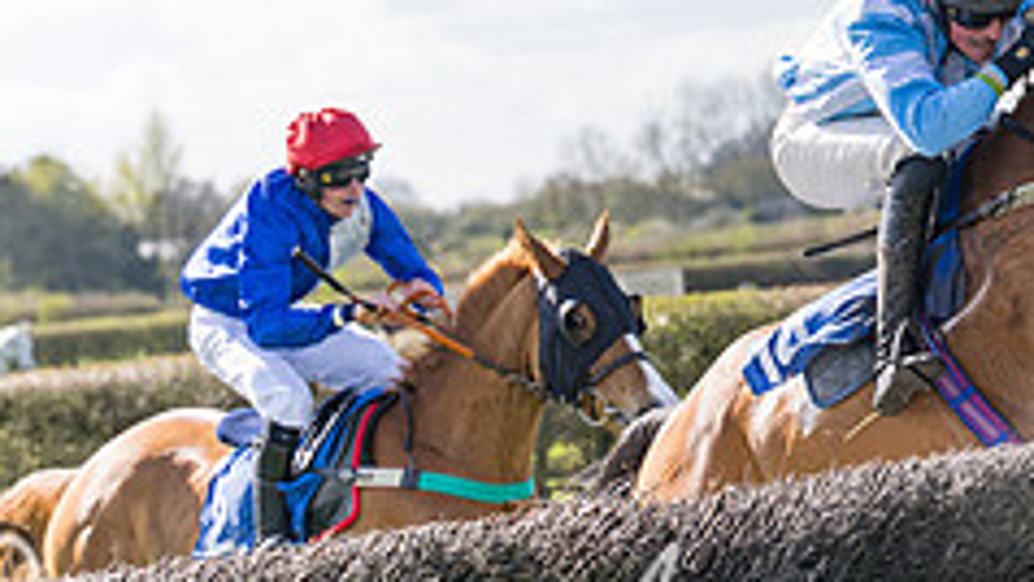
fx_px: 7185
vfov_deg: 4.6
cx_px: 925
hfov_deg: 8.2
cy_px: 421
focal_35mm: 262
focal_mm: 88
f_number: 4
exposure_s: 1/2000
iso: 400
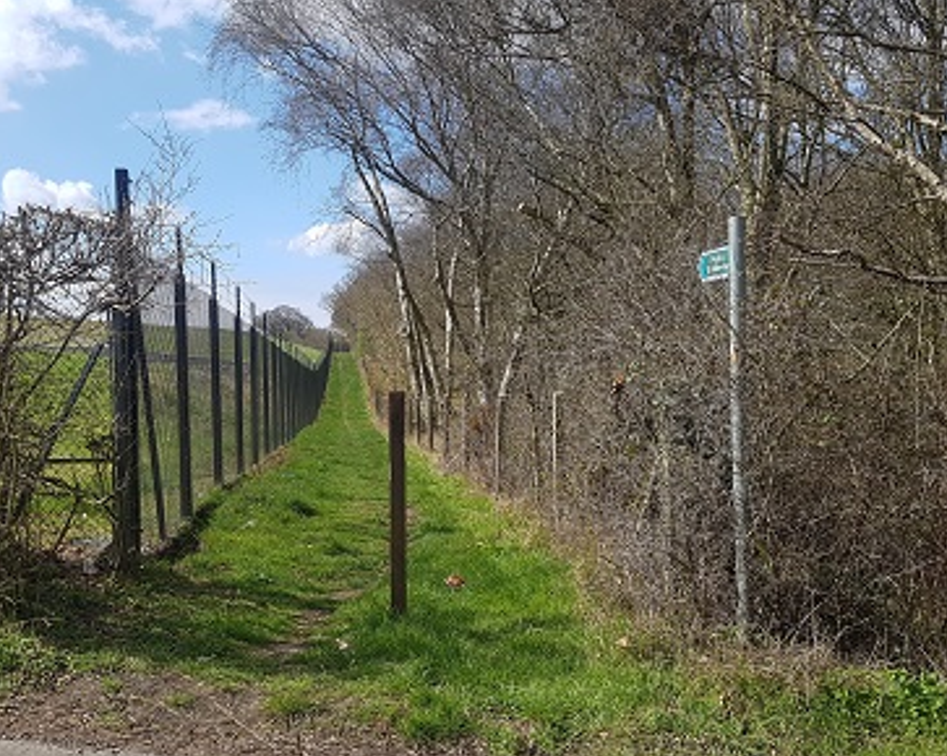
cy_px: 378
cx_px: 467
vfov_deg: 51.5
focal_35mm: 28
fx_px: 784
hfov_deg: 62.2
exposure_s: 1/2416
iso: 50
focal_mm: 4.2
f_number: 1.7
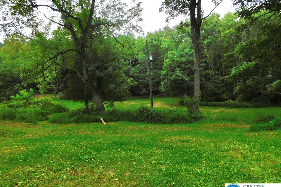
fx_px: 187
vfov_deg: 53.1
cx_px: 140
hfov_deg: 73.8
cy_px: 96
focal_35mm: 24
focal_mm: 4
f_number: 3
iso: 125
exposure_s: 1/1250
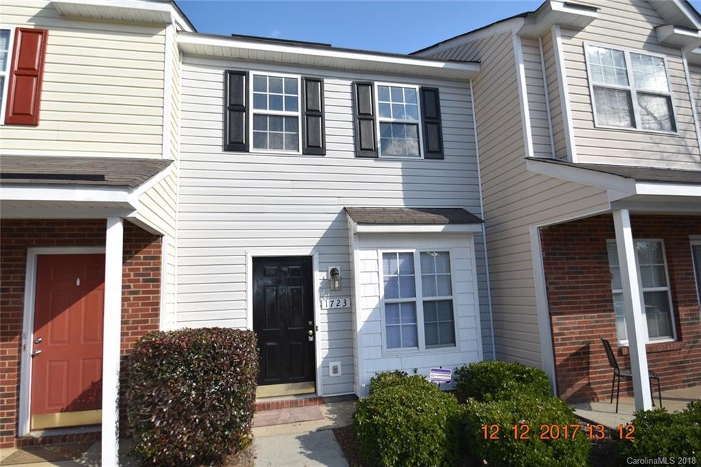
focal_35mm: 20
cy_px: 234
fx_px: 380
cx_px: 350
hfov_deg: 85.4
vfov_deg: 63.2
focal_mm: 13
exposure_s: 1/200
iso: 100
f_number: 5.6
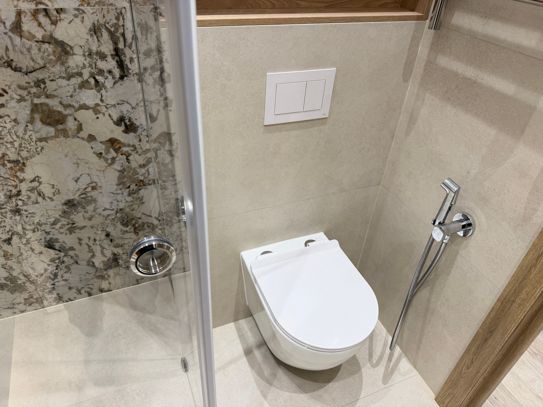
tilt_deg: -36.8
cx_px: 272
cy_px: 204
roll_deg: -4.1
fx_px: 376
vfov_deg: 56.8
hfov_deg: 71.6
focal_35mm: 24
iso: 125
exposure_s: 1/50
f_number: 1.78
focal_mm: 6.76
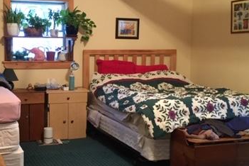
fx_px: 380
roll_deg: +0.2
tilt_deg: -5.5
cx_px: 74
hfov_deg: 35.7
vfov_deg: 24.6
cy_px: 77
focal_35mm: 55
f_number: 2.2
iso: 320
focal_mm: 4.15
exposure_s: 1/15
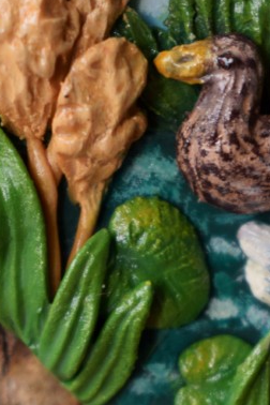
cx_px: 242
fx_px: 2829
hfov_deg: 5.5
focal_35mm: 252
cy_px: 132
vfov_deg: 8.2
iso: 400
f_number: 5.6
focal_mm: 55
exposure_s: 1/60
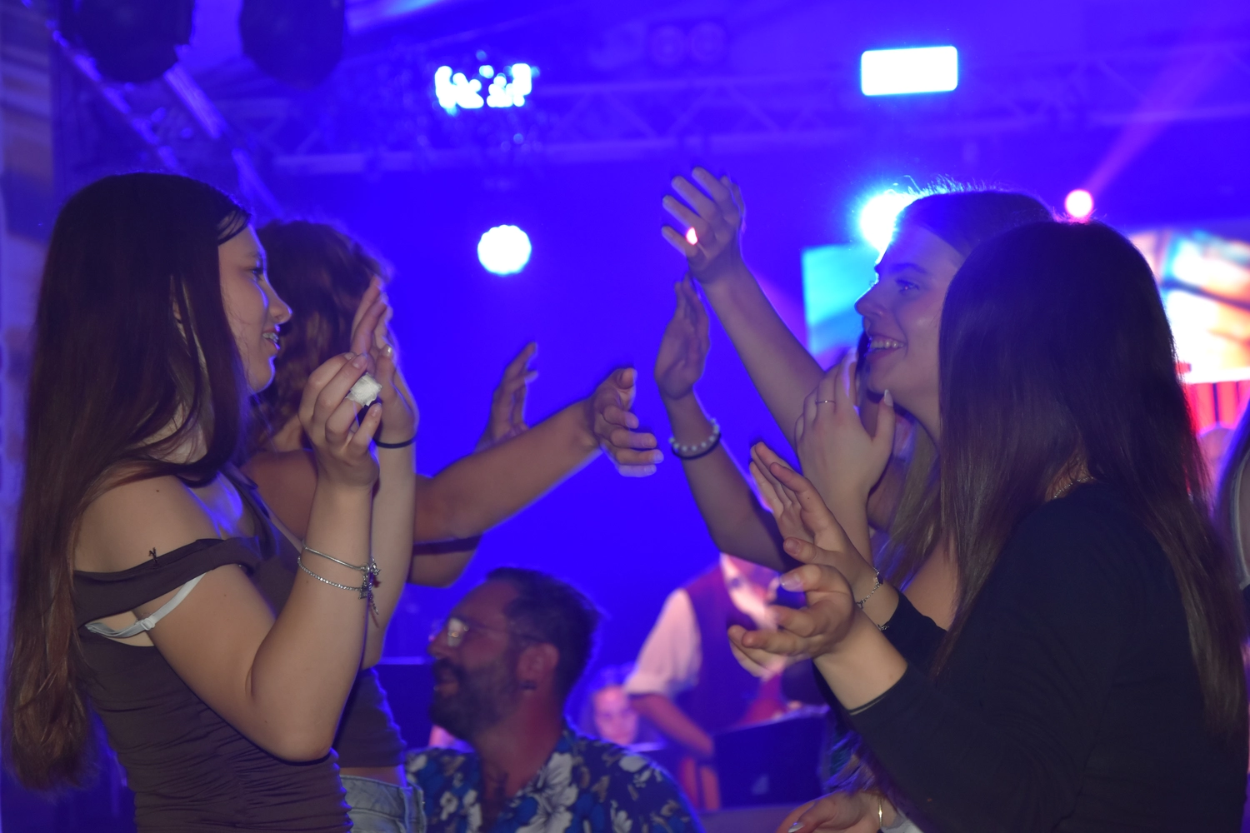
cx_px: 625
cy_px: 416
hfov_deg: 20.6
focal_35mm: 99
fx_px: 3437
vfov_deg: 13.8
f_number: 5.3
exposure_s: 1/80
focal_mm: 66
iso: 800
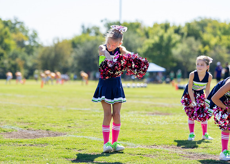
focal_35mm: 147
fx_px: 961
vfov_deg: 9.8
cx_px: 118
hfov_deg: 13.6
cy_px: 66
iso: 200
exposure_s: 1/2000
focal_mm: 108
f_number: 2.8
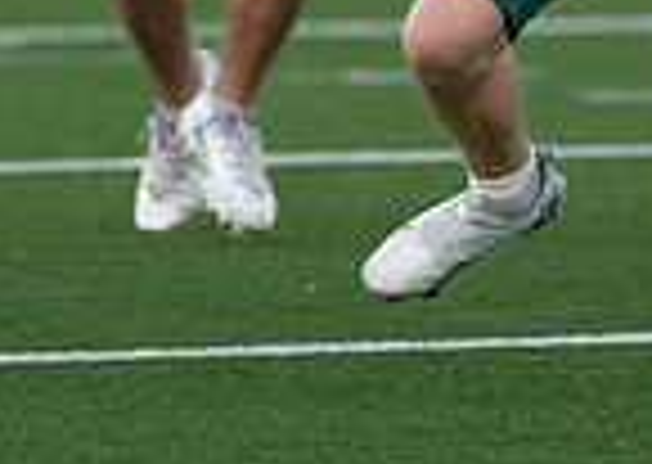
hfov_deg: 2.0
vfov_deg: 1.4
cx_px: 609
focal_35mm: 1032
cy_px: -193
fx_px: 19074
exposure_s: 1/2000
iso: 800
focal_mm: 200
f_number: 2.8
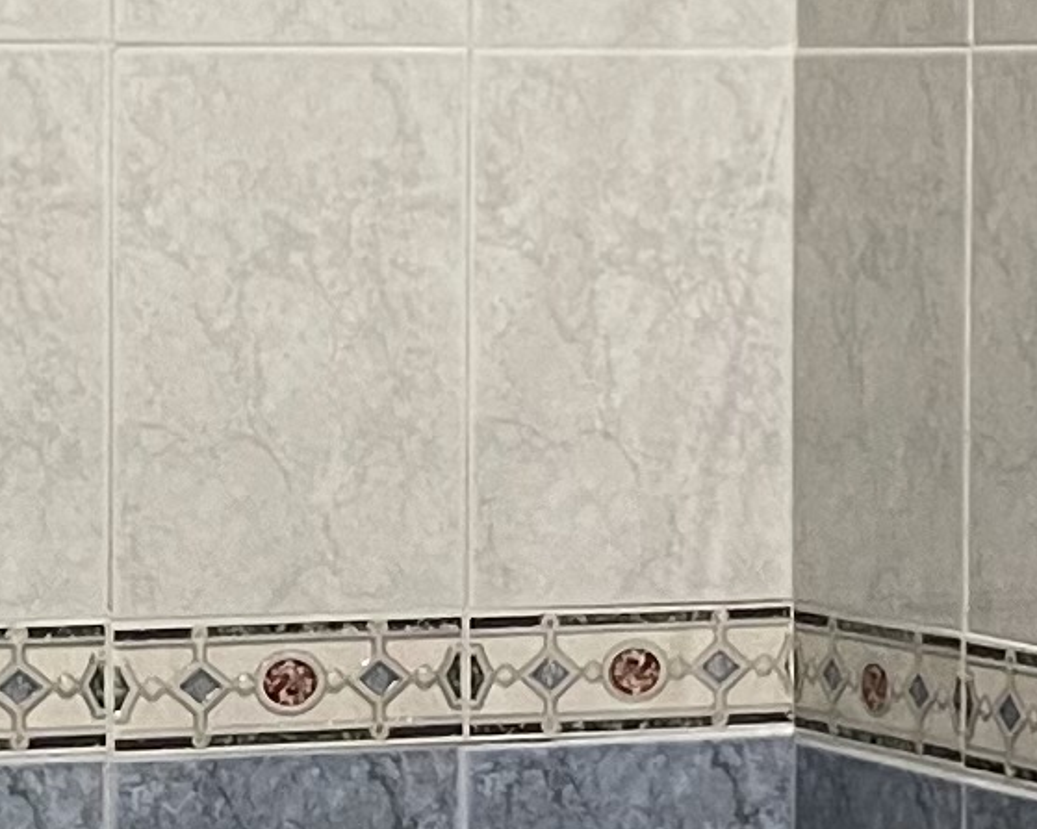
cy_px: 672
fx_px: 5523
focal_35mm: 180
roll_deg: +0.2
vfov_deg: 8.6
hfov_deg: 10.7
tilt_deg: -4.9
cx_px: 224
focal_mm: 4.2
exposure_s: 1/50
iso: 80
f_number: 1.6
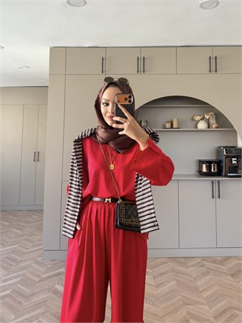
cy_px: 162
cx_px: 121
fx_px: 224
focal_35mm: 24
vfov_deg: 71.6
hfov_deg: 56.8
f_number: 1.78
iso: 125
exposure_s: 1/121
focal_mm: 6.76
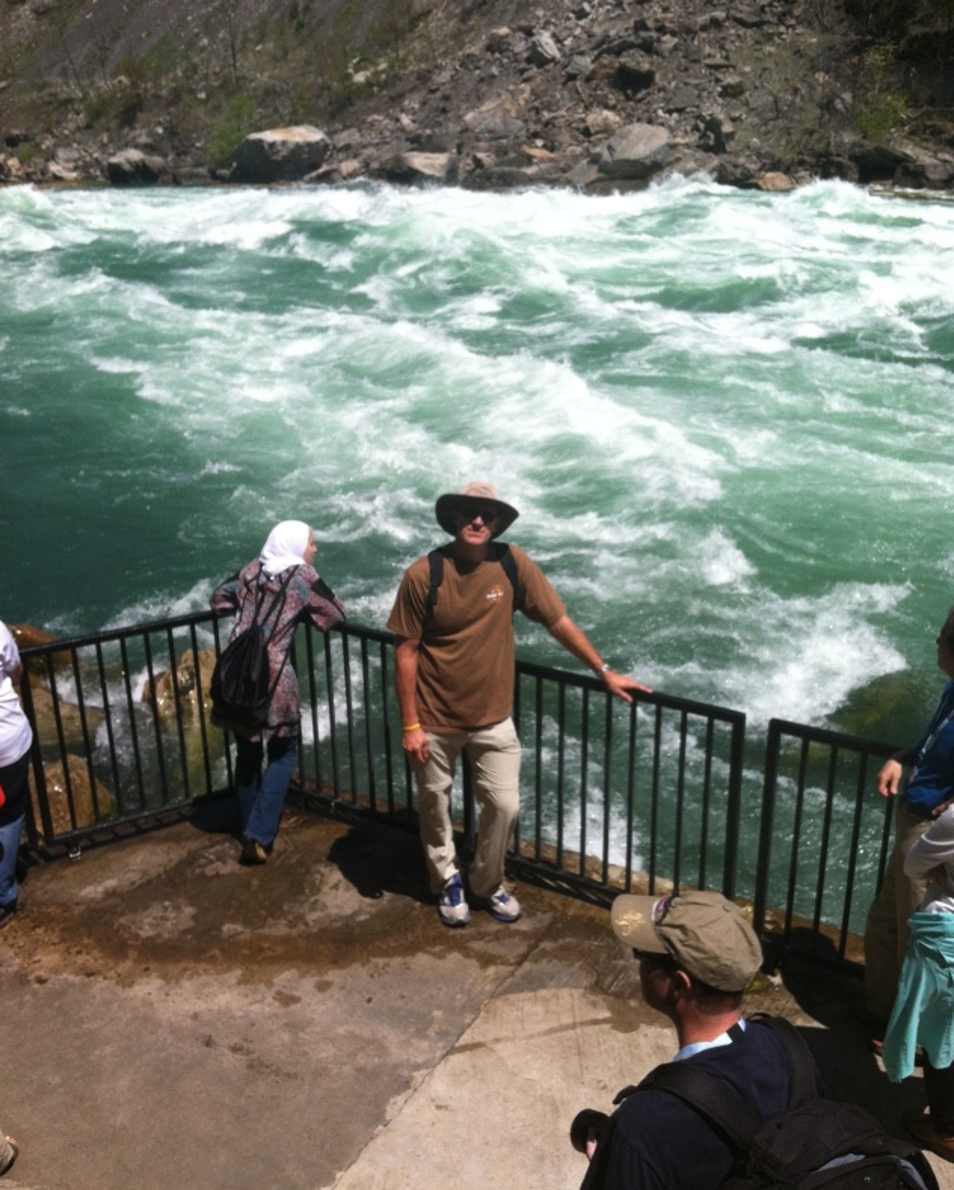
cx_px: 475
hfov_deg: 40.2
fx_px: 1305
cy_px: 606
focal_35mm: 37
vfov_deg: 49.1
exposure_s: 1/1765
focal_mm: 3.85
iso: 80
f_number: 2.8
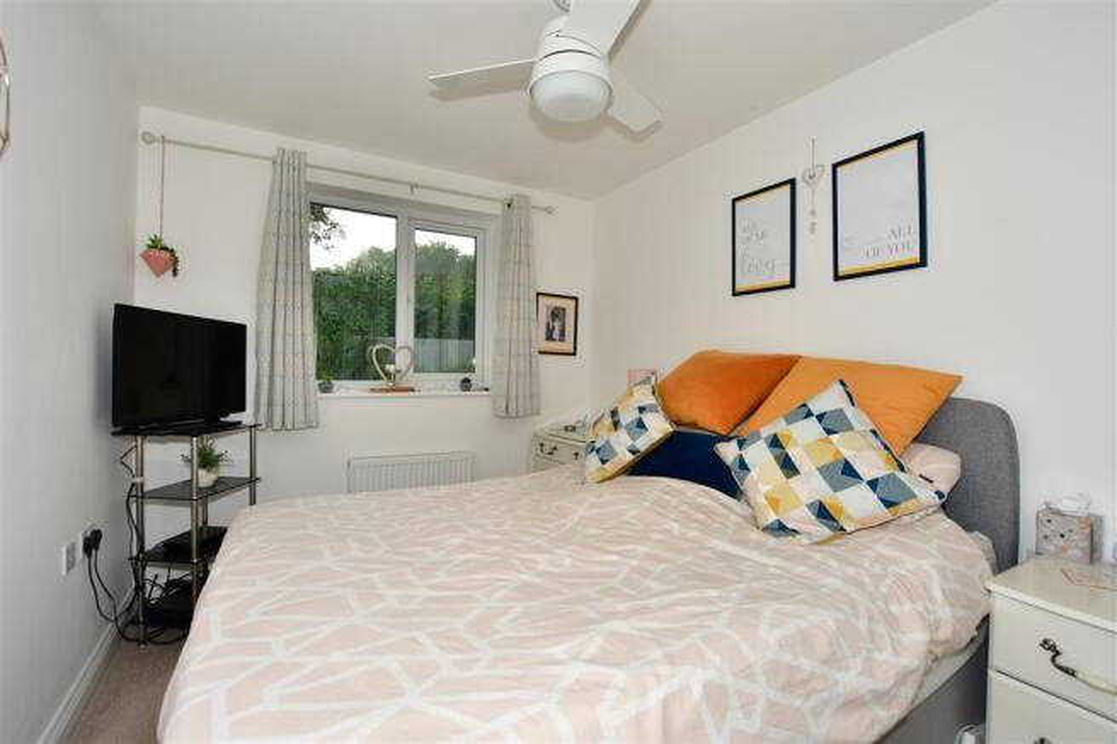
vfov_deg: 77.3
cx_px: 558
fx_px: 465
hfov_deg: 100.4
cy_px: 372
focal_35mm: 15
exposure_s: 1/60
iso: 160
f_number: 8
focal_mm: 10
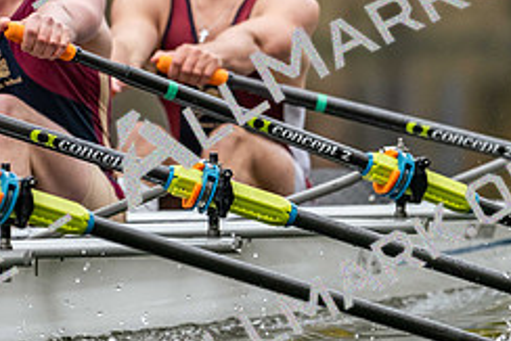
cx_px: -63
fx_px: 13492
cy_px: 12
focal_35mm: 950
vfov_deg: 1.4
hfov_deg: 2.2
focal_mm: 400
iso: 2200
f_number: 4.5
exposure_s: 1/2500
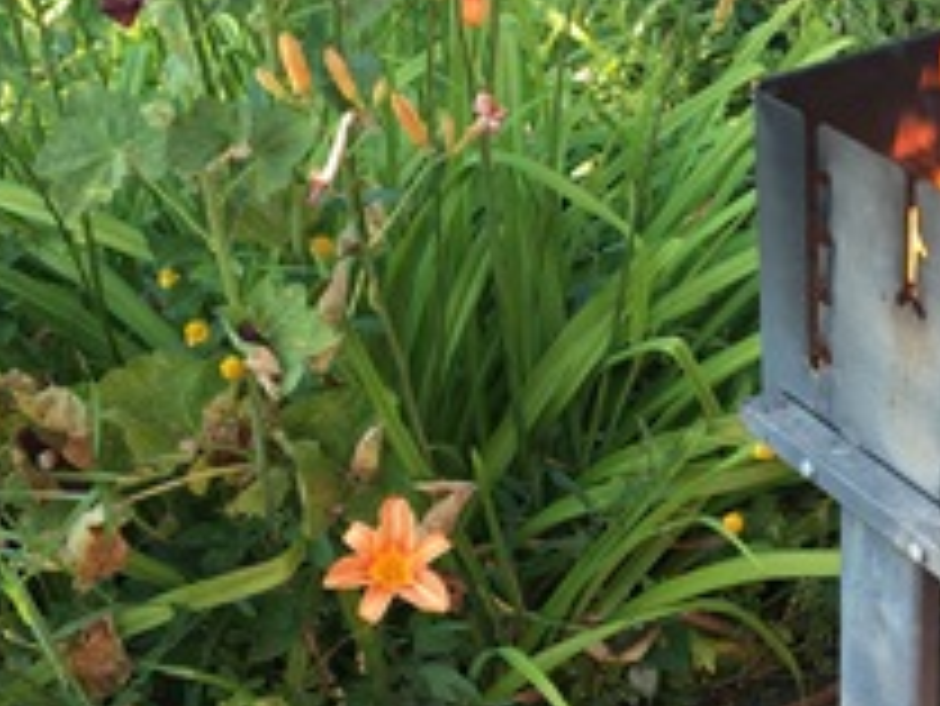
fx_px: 2282
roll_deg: -1.9
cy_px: 256
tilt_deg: -27.7
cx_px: 825
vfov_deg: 17.6
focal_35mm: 84
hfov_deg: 22.8
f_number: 2.2
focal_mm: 4.15
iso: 25
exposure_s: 1/100
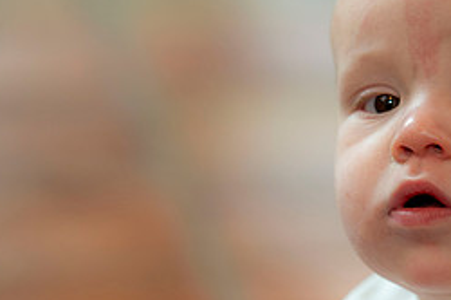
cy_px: 224
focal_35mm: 383
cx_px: 337
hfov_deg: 5.4
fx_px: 4792
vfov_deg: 3.6
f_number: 2.8
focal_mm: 165
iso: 640
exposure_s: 1/60
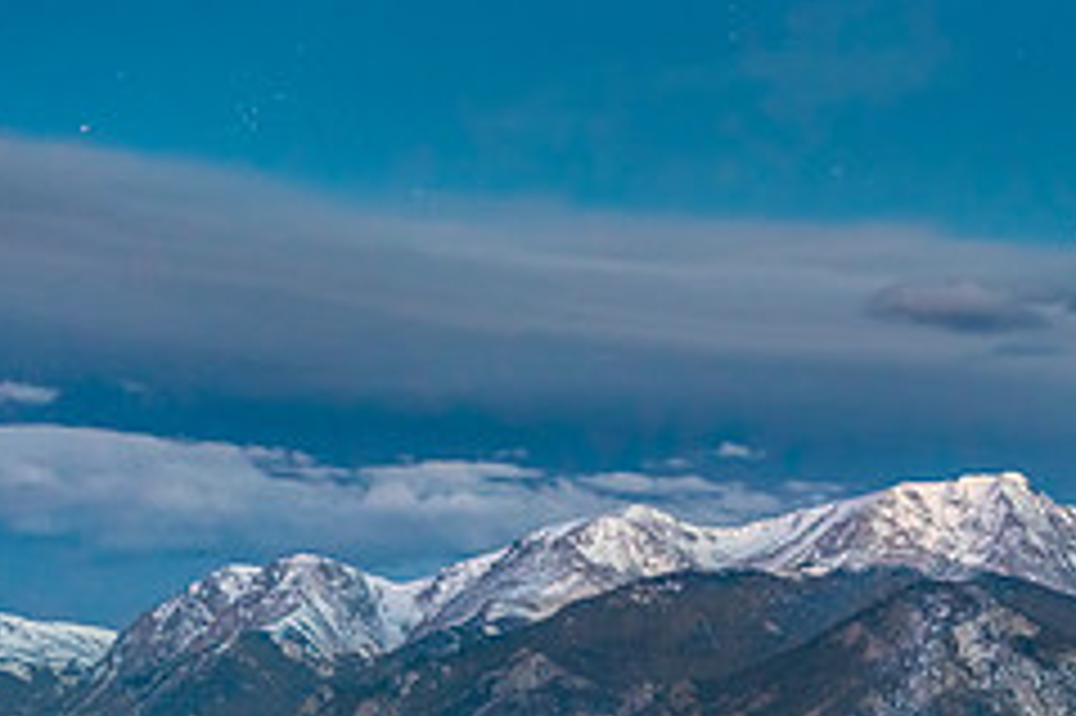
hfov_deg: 12.1
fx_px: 5077
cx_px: 810
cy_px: 727
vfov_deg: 8.0
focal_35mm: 170
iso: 2000
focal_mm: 70
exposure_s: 2
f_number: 4
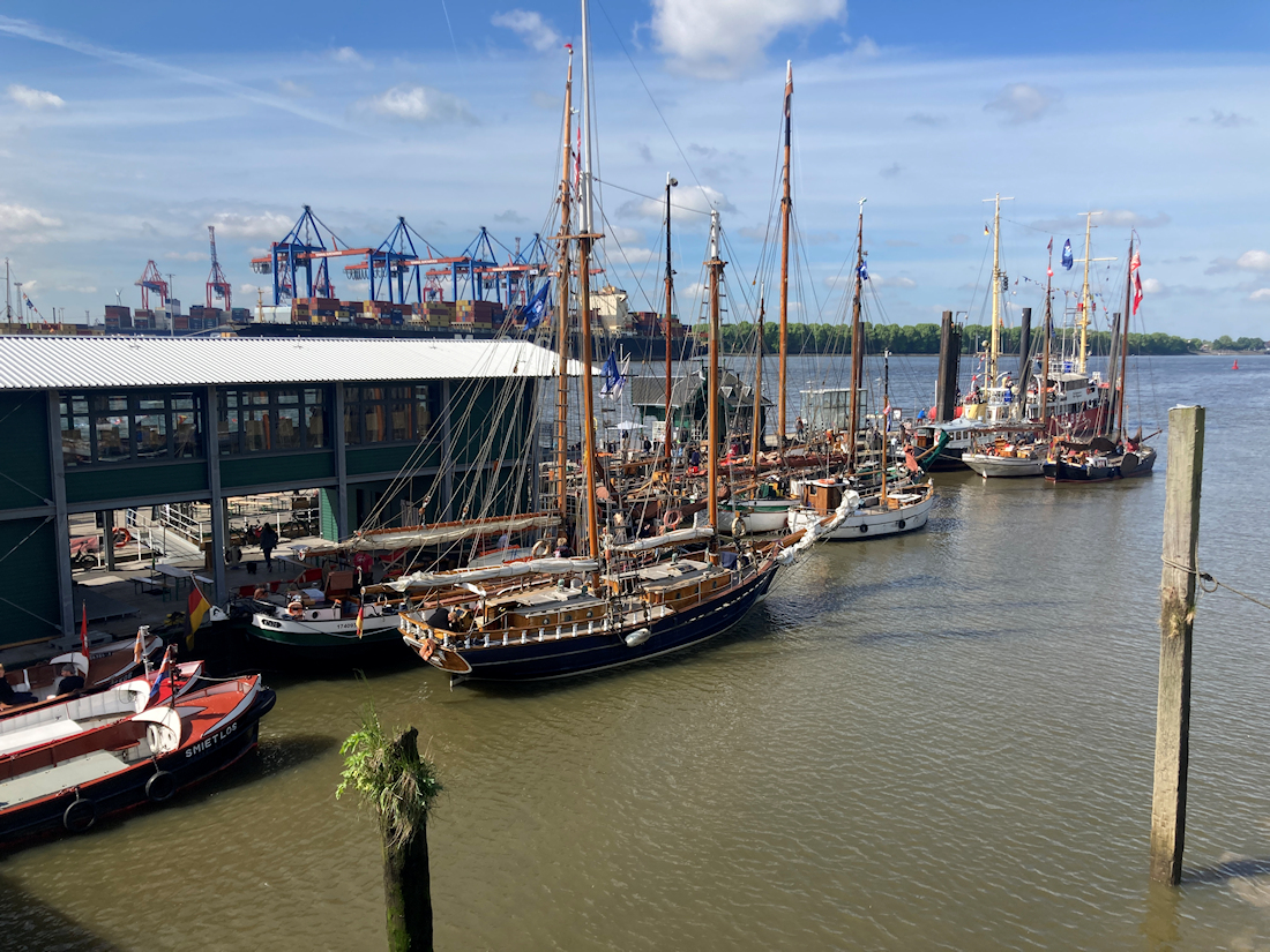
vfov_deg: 49.7
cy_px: 476
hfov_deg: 63.4
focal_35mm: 28
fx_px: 1027
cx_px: 635
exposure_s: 1/1919
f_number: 1.8
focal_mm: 3.99
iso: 20
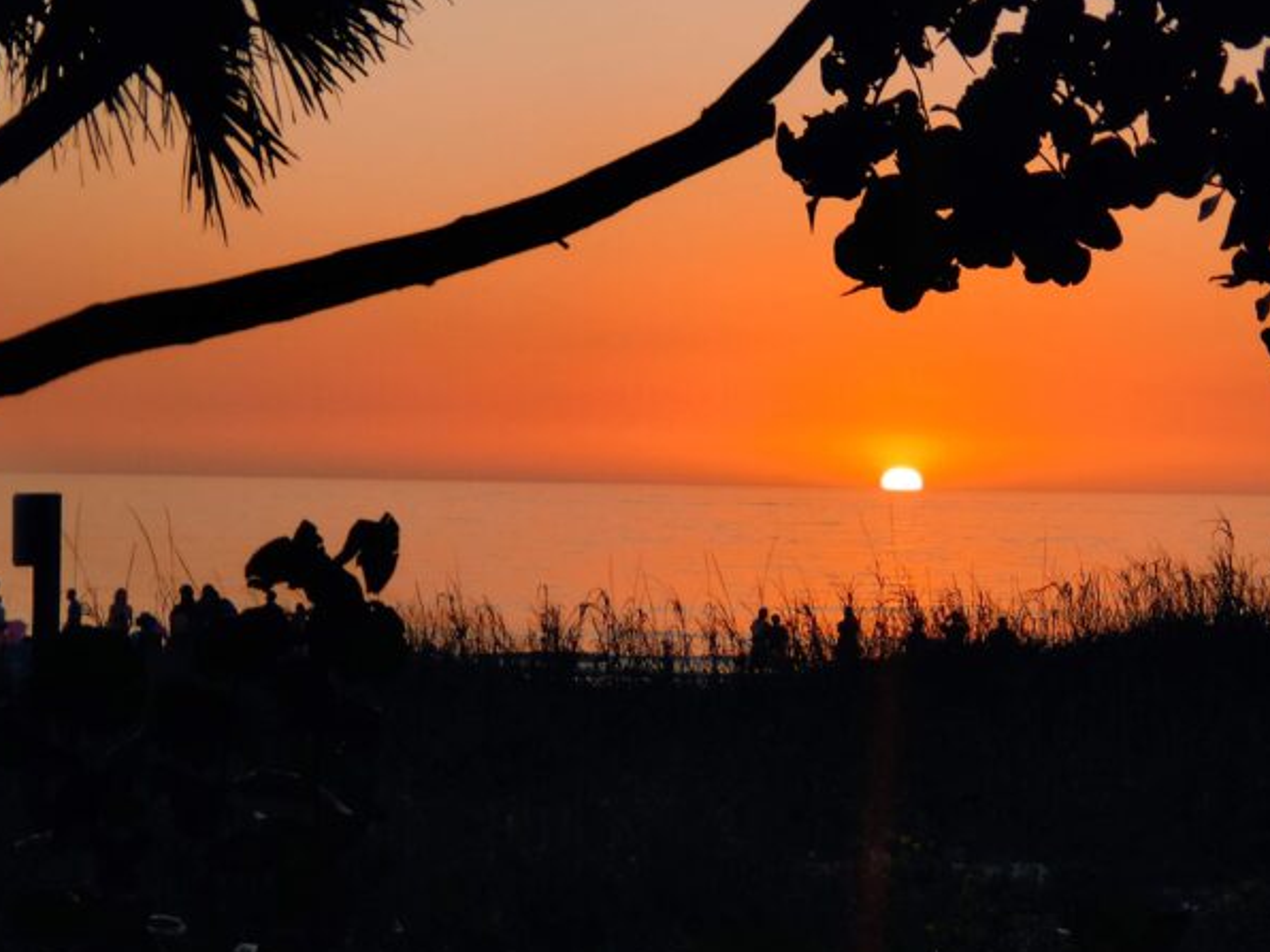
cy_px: 469
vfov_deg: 21.9
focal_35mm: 67
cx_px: 788
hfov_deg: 28.9
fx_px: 2458
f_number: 2.4
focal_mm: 5.55
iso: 100
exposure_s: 1/445
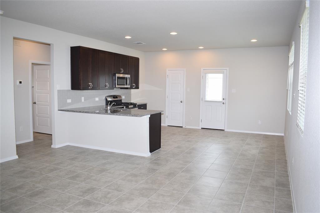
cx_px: 160
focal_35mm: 27
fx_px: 240
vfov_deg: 47.9
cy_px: 106
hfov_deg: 67.4
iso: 400
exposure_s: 1/100
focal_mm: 18
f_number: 5
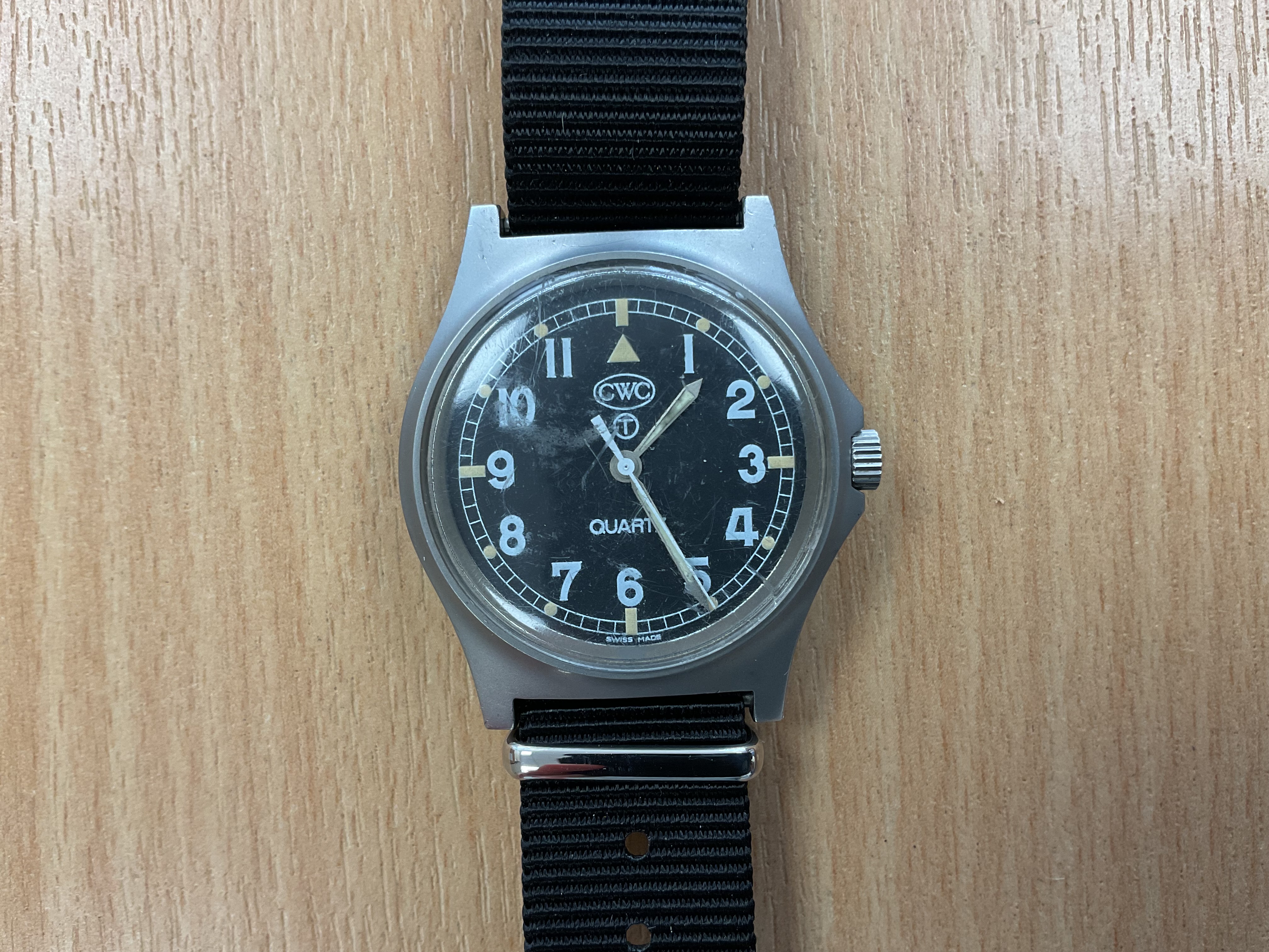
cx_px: 634
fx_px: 1063
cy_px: 476
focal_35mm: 29
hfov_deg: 61.7
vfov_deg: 48.2
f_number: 1.8
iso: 64
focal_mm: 3
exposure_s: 1/120
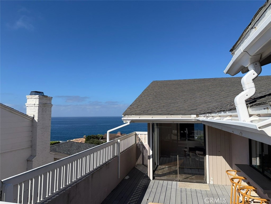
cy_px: 102
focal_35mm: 24
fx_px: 188
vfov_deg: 56.8
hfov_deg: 71.6
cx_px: 136
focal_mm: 6.76
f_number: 1.78
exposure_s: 1/9709
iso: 50
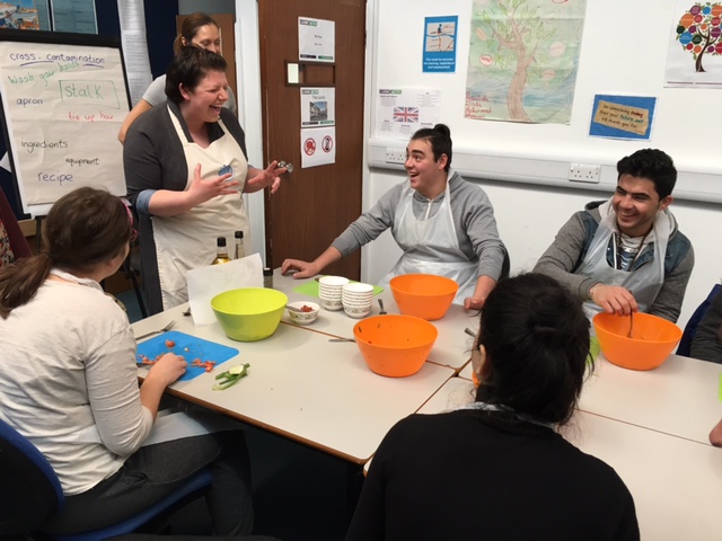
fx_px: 605
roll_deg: -0.4
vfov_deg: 48.2
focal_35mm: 29
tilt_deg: -16.3
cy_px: 270
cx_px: 361
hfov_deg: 61.7
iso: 50
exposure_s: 1/33
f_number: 2.2
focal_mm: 4.15
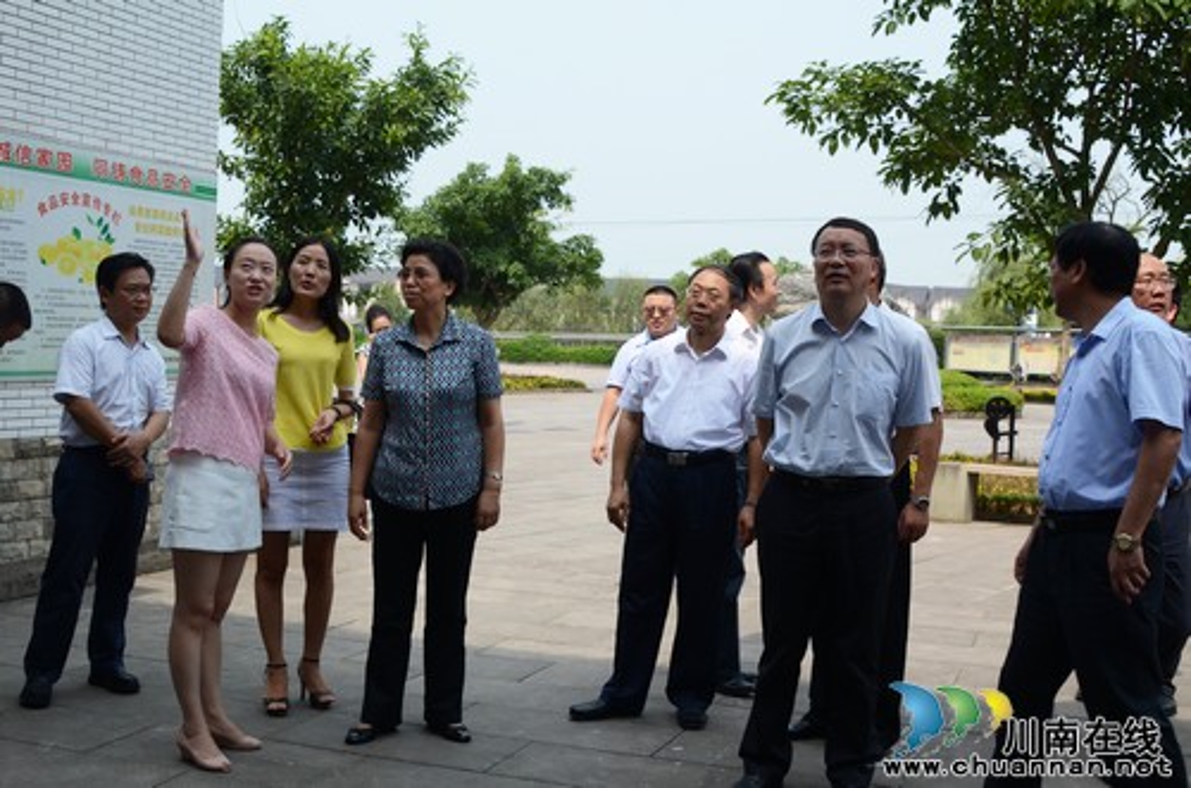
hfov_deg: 46.5
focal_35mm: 42
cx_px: 596
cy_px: 394
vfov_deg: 31.7
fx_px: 1386
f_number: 8
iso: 100
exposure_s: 1/250
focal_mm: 28
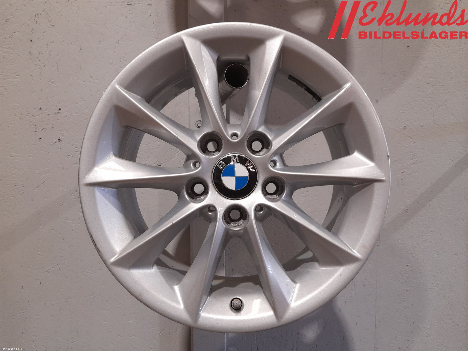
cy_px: 176
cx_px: 234
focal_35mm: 25
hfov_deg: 69.4
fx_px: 338
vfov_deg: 54.9
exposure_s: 1/50
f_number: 2
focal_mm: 4.6
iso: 200
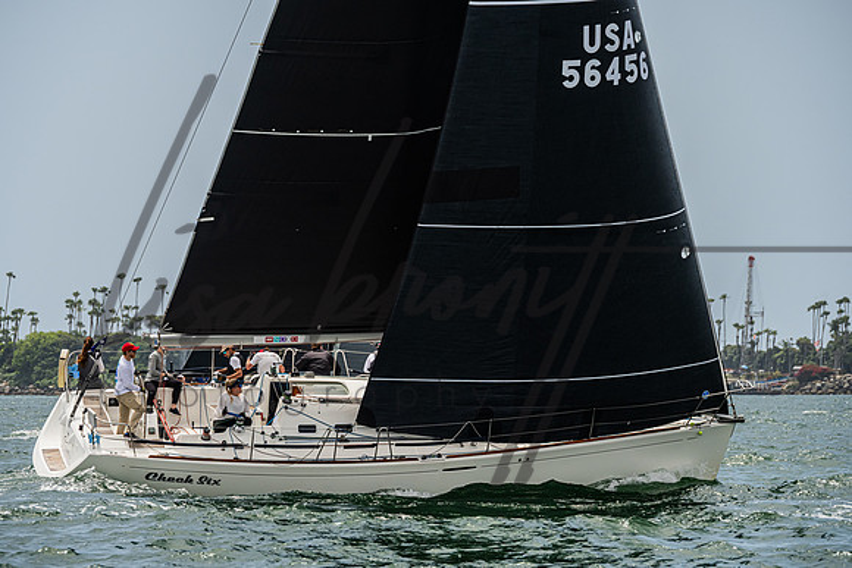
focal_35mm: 236
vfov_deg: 5.8
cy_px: 286
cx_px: 396
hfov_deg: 8.7
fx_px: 5585
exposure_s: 1/2000
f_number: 8
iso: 400
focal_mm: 200
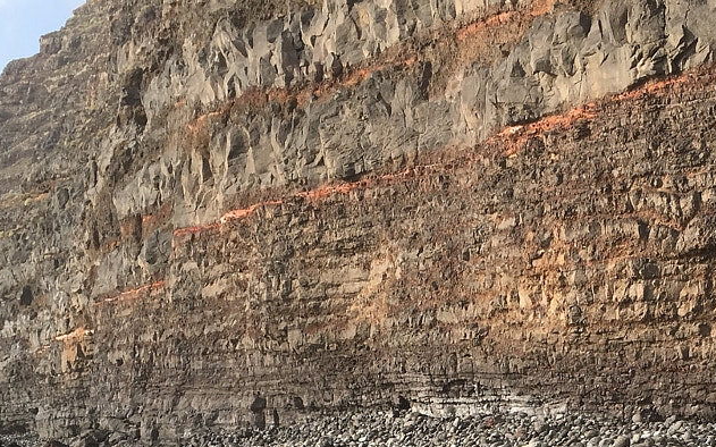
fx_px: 1522
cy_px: 590
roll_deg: -3.4
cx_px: 592
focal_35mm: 78
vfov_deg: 15.8
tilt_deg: -6.2
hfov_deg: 25.9
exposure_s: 1/578
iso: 25
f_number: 2.2
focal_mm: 4.15
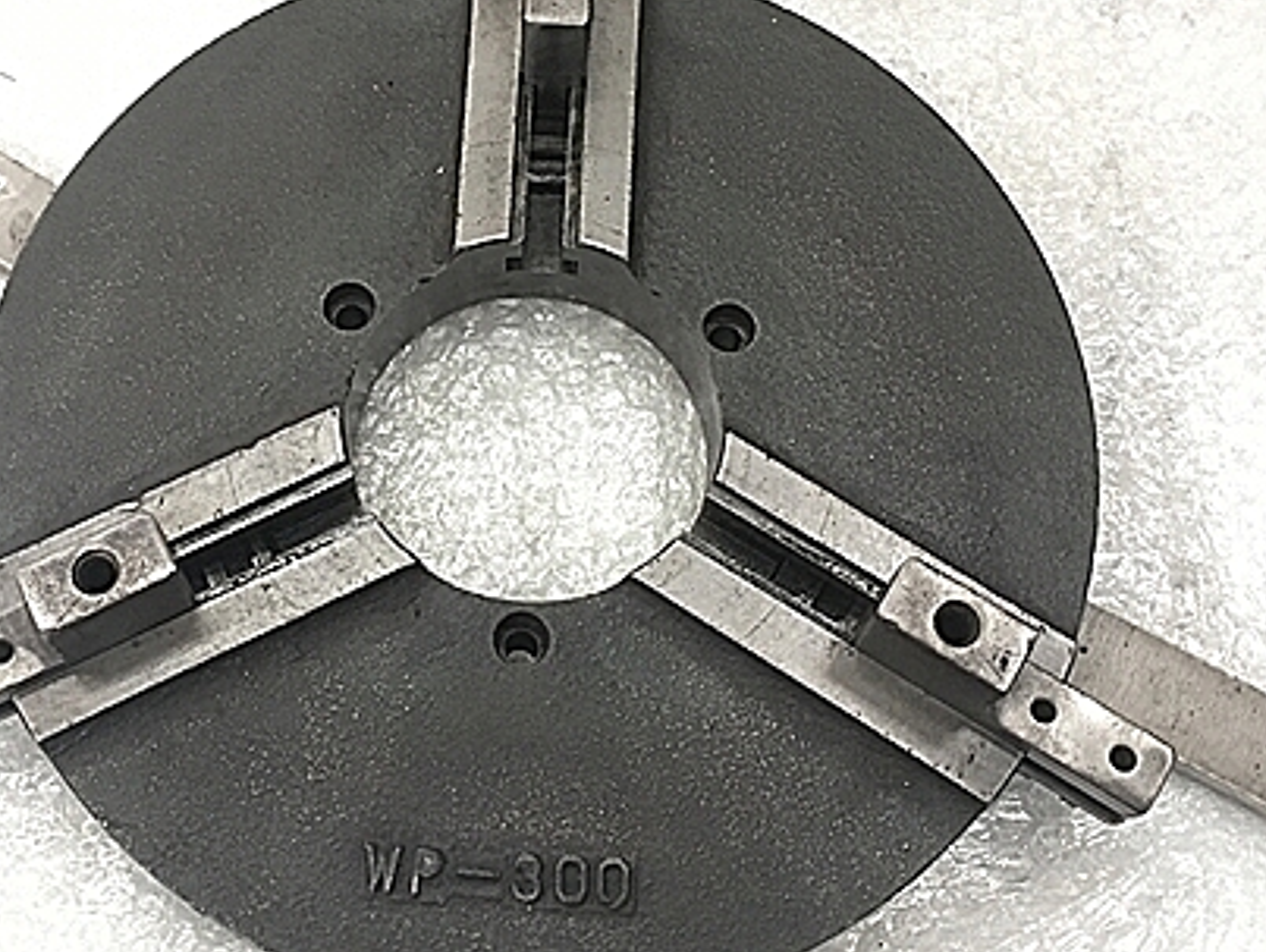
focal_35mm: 46
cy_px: 412
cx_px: 503
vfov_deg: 31.5
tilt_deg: -66.4
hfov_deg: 41.0
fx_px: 1684
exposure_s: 1/30
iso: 100
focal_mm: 4.15
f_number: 2.2
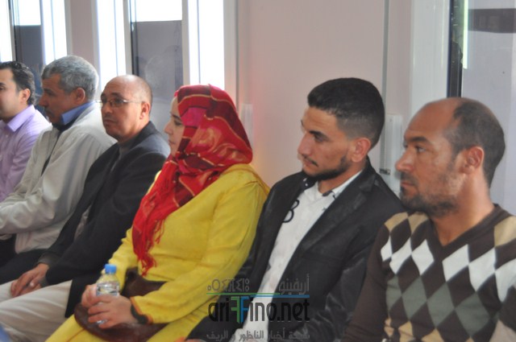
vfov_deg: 26.4
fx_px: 730
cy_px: 171
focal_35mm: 51
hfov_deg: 38.9
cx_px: 258
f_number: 4.5
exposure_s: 1/60
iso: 800
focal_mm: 34
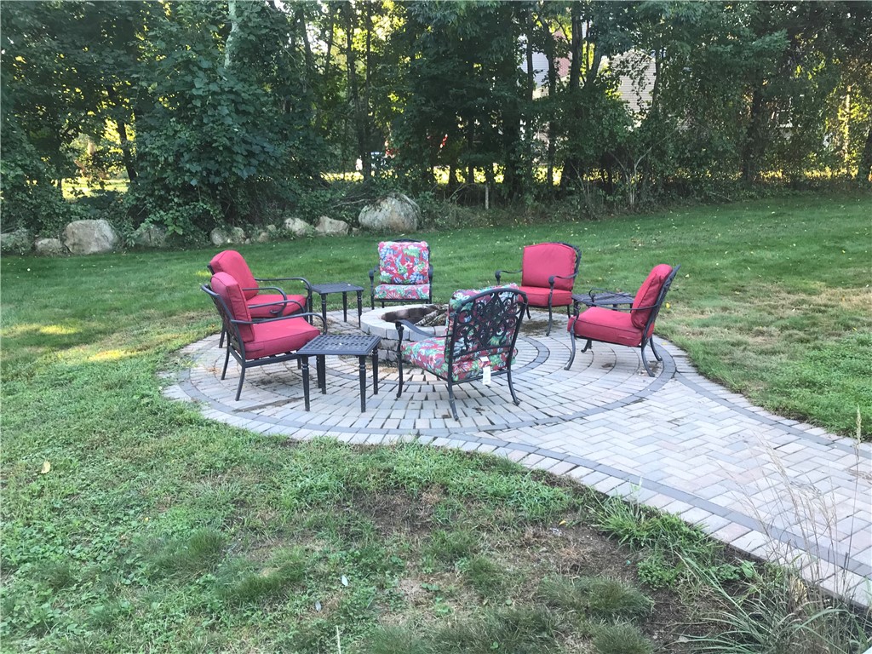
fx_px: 705
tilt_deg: -9.5
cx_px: 436
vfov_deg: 49.7
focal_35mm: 28
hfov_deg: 63.4
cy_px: 327
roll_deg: -0.3
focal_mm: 3.99
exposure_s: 1/60
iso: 32
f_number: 1.8
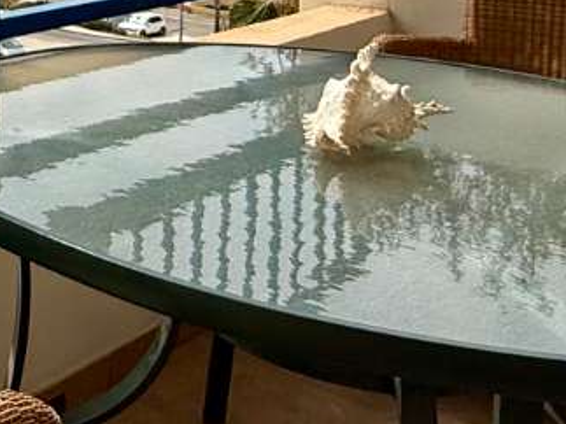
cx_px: -219
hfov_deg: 24.8
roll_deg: -0.3
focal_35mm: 65
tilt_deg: -3.4
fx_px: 1062
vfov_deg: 20.4
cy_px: -146
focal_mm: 2.22
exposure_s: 1/3125
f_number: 2.2
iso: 50
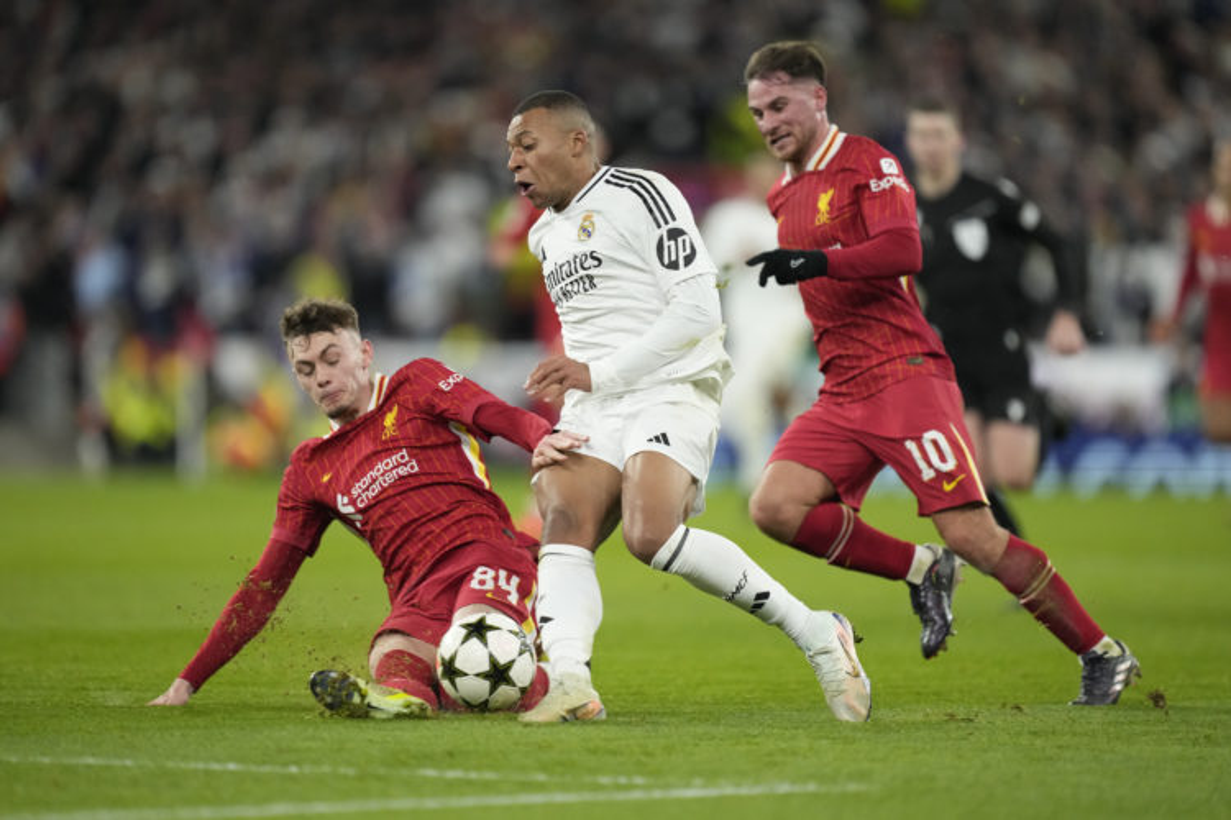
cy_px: 410
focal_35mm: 400
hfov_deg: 5.2
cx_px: 616
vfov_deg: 3.4
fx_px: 13677
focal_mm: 400
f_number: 2.8
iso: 3200
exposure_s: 1/2000
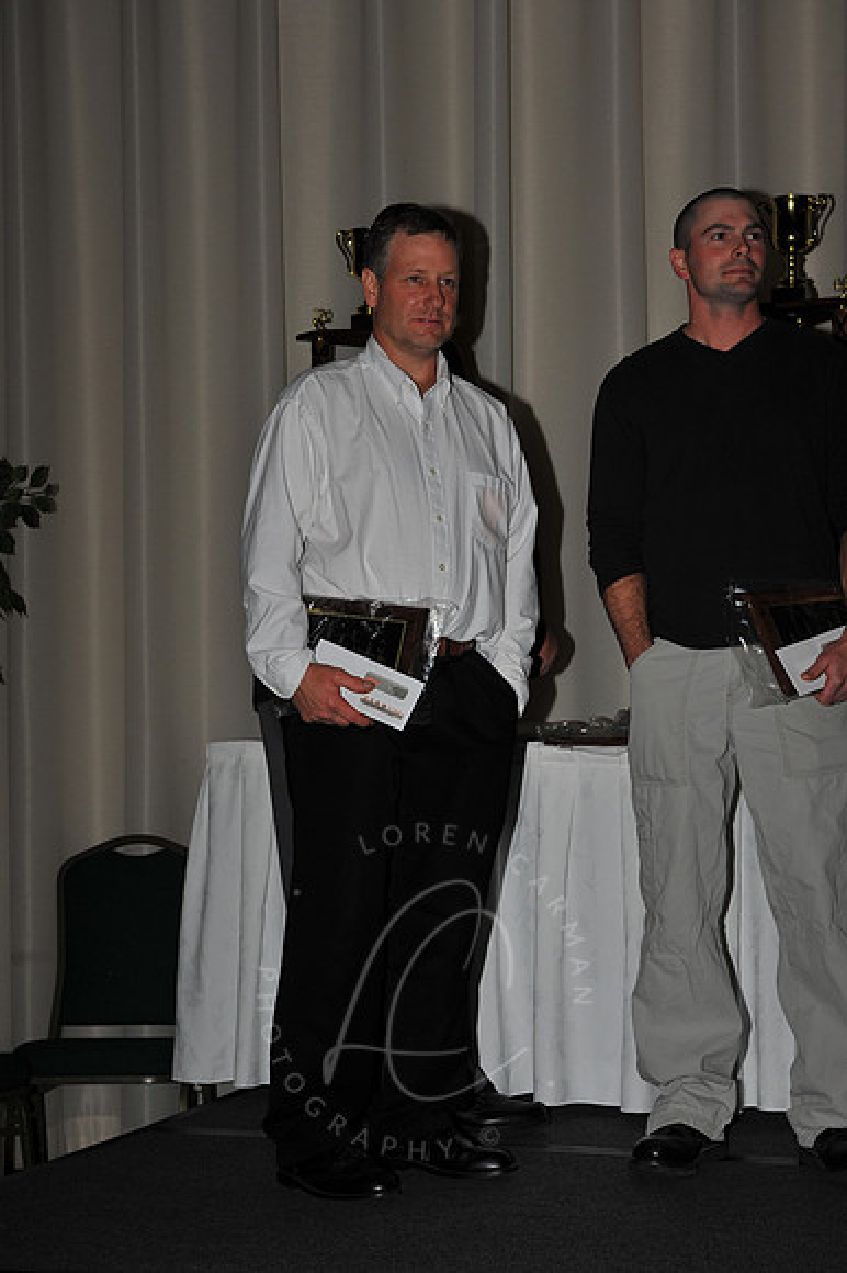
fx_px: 2473
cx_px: 424
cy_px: 636
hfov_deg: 19.4
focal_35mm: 70
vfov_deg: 28.9
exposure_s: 1/250
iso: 250
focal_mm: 70
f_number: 8
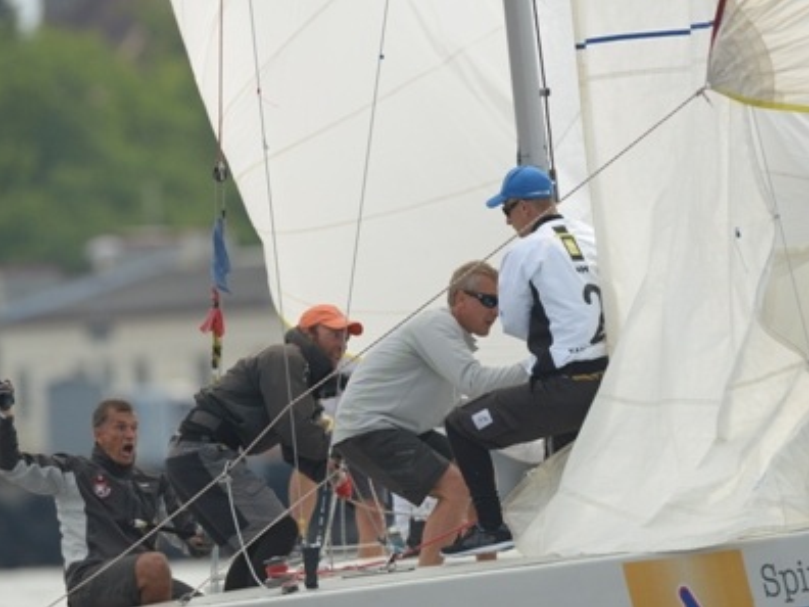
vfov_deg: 2.3
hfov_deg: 3.0
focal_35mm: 653
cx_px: 384
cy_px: 304
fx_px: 15261
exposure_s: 1/8000
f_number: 5.6
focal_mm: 600
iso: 1600
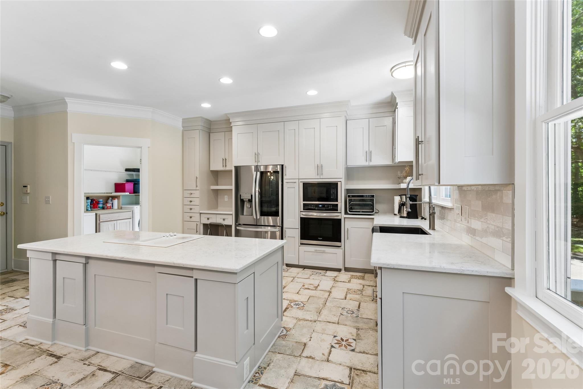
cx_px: 292
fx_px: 262
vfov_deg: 73.1
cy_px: 194
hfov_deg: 96.0
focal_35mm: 16
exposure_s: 1/6
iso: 400
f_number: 13
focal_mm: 16.2
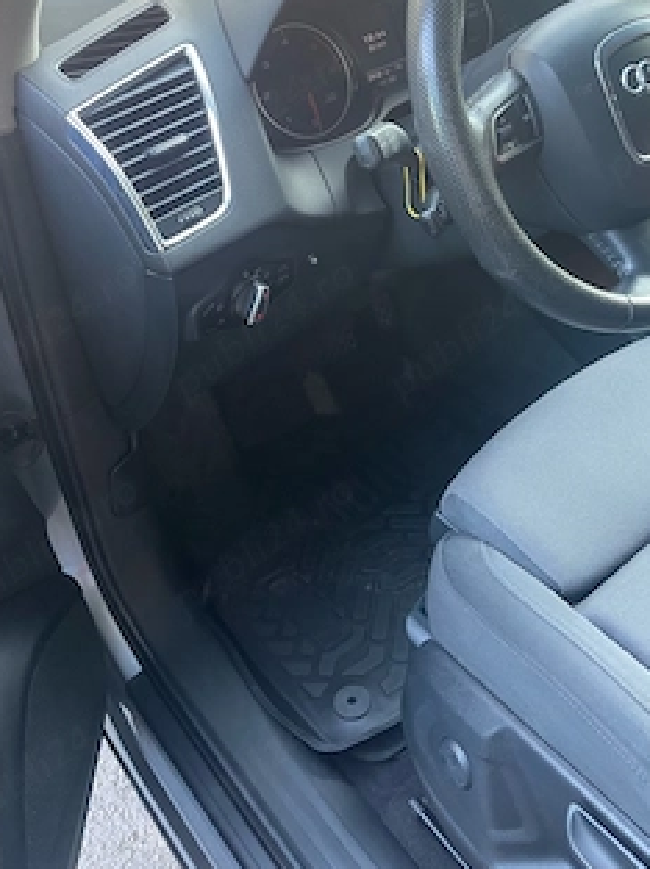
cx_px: 319
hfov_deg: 44.1
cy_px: 364
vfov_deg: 56.6
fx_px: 803
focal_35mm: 32
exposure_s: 1/60
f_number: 1.6
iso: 500
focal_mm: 5.1
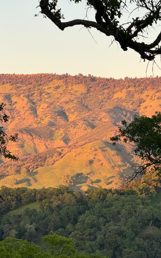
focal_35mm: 172
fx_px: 1208
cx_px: 78
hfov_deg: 7.6
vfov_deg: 12.2
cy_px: 128
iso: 50
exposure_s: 1/128
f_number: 2.8
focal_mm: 15.66
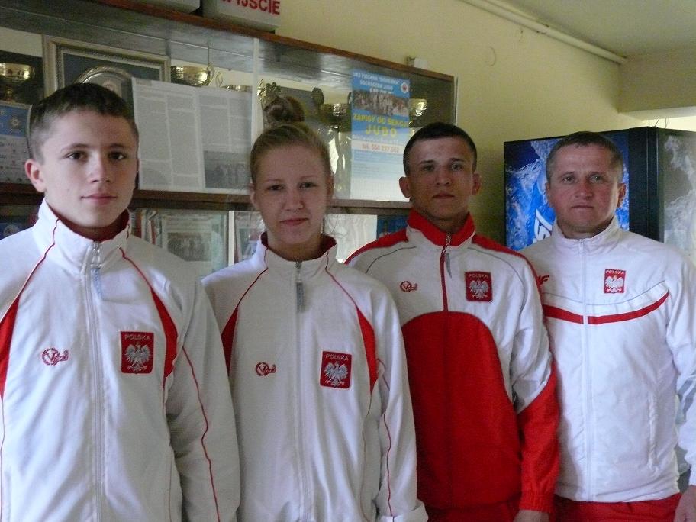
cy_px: 261
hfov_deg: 44.8
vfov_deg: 34.3
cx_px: 348
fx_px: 844
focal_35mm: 42
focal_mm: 9
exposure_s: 1/25
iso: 800
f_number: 2.8
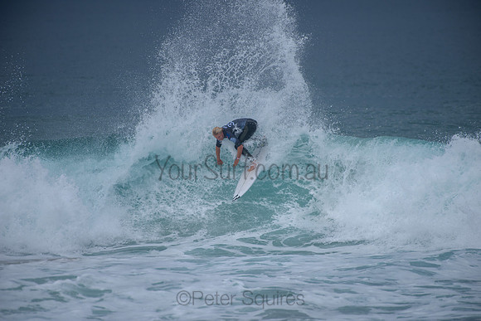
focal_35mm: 500
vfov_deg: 2.8
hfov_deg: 4.1
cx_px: 240
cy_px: 160
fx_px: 6682
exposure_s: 1/2000
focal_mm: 500
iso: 180
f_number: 5.6
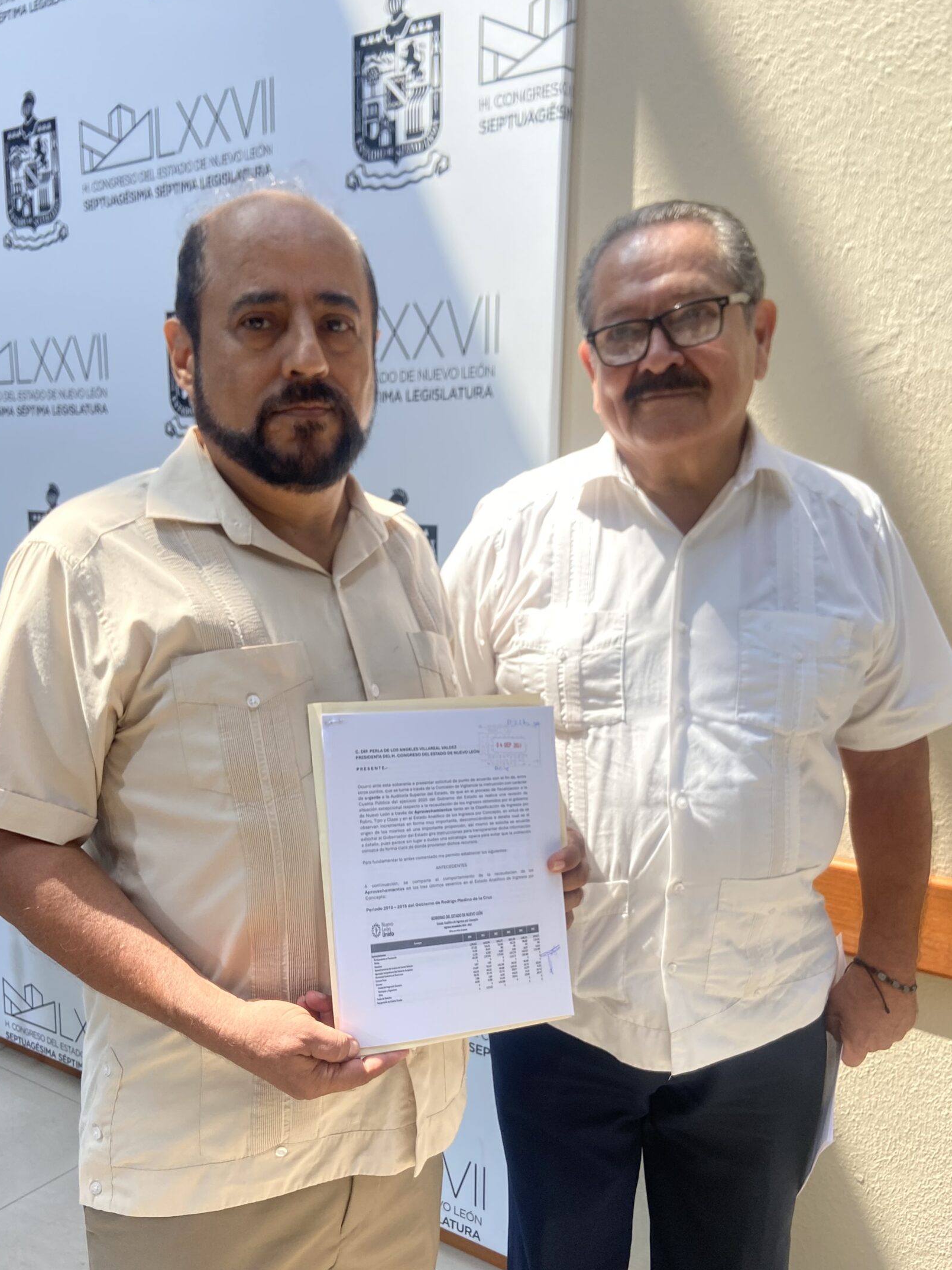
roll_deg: +0.5
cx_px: 456
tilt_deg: -11.9
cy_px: 742
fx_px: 1137
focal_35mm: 31
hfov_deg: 45.4
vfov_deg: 58.0
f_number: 1.8
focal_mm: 4.25
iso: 80
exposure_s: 1/120
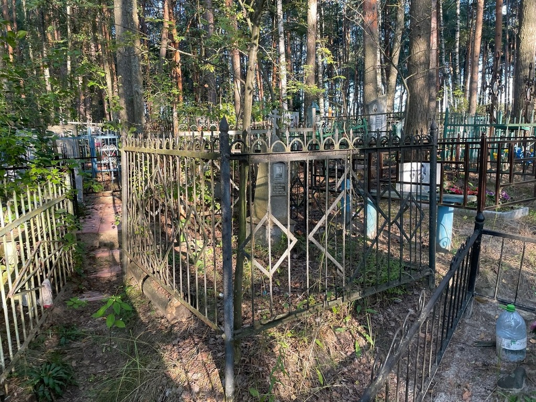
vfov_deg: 53.1
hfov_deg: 67.3
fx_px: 403
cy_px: 201
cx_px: 268
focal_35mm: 26
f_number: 1.6
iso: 64
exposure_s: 1/121
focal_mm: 4.2
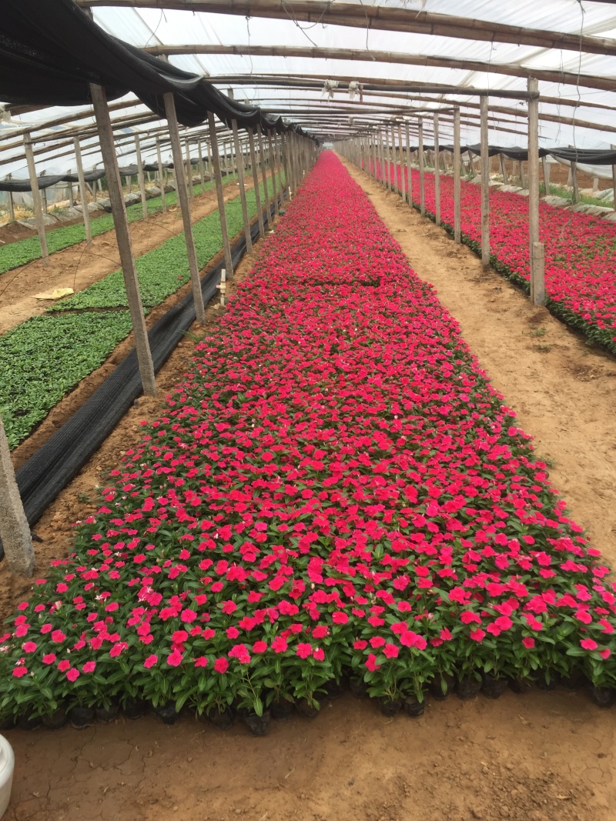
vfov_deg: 61.7
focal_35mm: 29
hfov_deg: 48.2
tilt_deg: -19.8
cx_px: 308
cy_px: 410
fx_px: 688
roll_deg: +3.6
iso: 32
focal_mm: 4.15
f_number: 2.2
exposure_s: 1/126
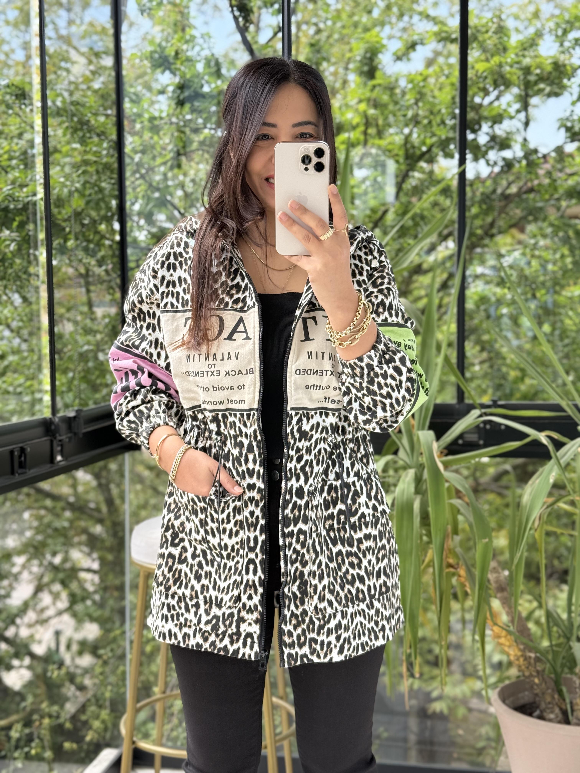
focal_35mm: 48
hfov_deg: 30.3
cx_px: 290
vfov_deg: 39.7
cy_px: 386
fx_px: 1072
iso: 100
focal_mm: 6.76
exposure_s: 1/439
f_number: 1.78
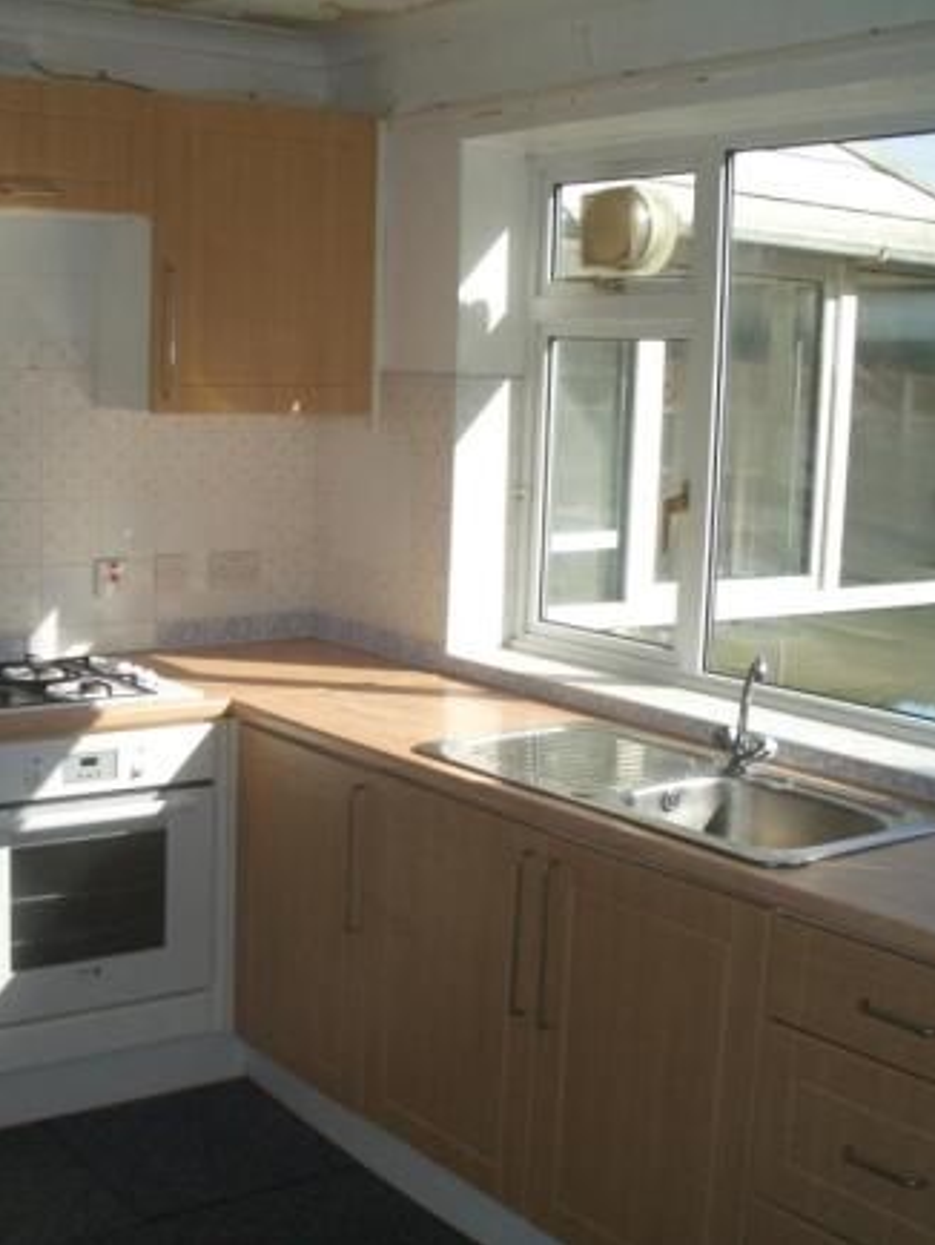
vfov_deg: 40.4
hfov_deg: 30.7
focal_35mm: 47
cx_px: 328
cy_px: 624
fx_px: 1691
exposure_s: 1/800
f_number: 4.3
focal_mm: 5.8
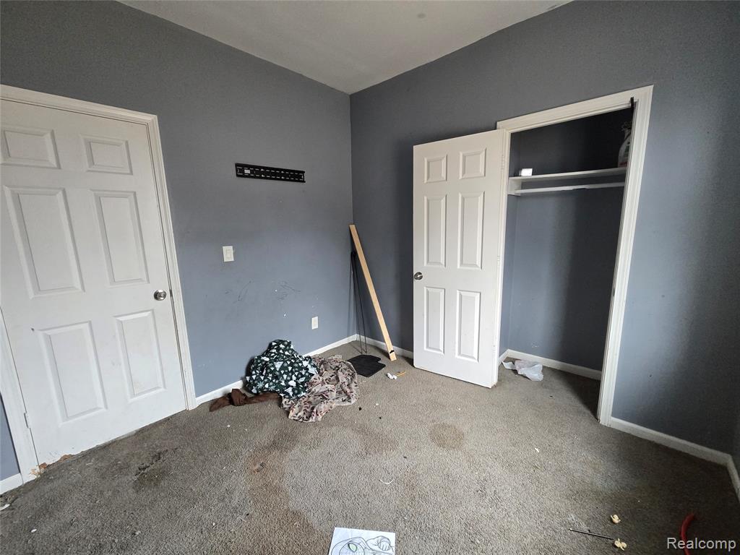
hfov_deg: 106.2
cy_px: 278
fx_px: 278
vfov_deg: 89.9
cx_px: 370
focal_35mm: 13
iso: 640
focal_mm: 2.2
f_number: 2.2
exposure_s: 1/60
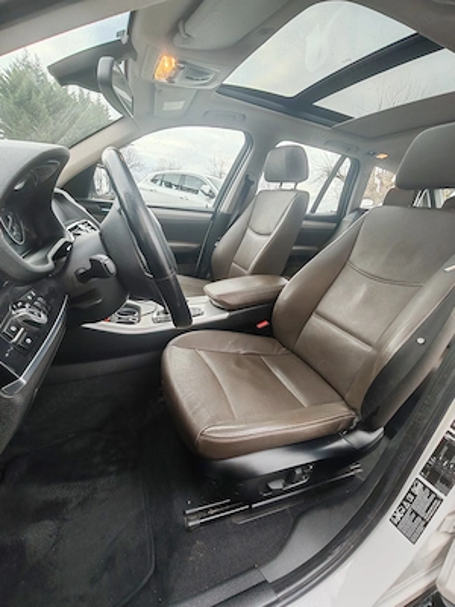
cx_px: 228
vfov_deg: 94.5
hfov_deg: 78.1
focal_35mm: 16
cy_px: 304
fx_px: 280
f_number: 2.2
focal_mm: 1.96
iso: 50
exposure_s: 1/50
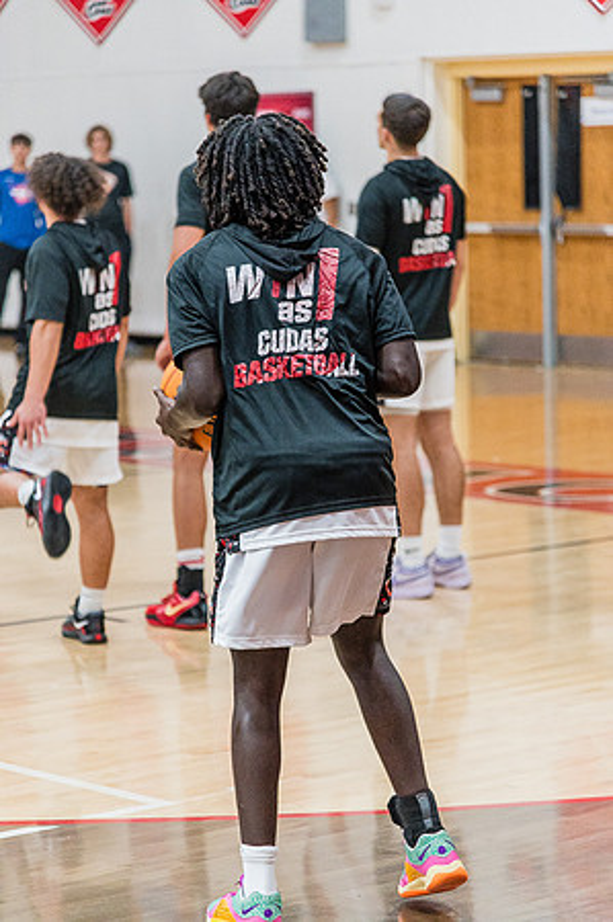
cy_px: 461
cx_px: 306
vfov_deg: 17.1
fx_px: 3072
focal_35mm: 120
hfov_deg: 11.4
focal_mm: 120
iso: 5000
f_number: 4
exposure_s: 1/320
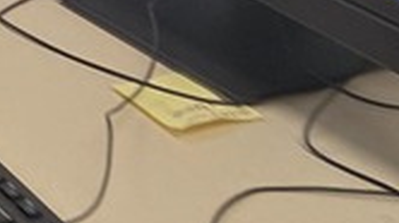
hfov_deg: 12.6
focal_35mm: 155
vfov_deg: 7.6
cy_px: -144
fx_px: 1638
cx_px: -327
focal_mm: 5.4
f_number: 1.8
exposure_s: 1/60
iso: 160
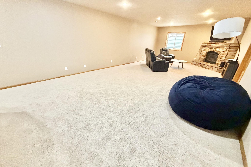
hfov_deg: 100.4
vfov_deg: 77.3
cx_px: 127
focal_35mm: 15
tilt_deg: -22.9
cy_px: 85
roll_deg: -1.0
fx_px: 105
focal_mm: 2.22
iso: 800
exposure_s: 1/60
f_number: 2.2
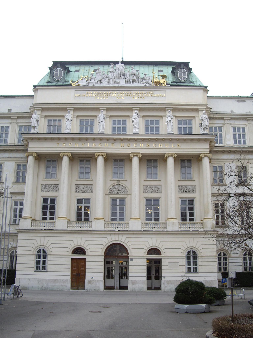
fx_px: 370
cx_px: 126
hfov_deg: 37.7
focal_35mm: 38
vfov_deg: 49.0
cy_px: 169
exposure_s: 1/160
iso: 100
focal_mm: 7.9
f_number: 2.8
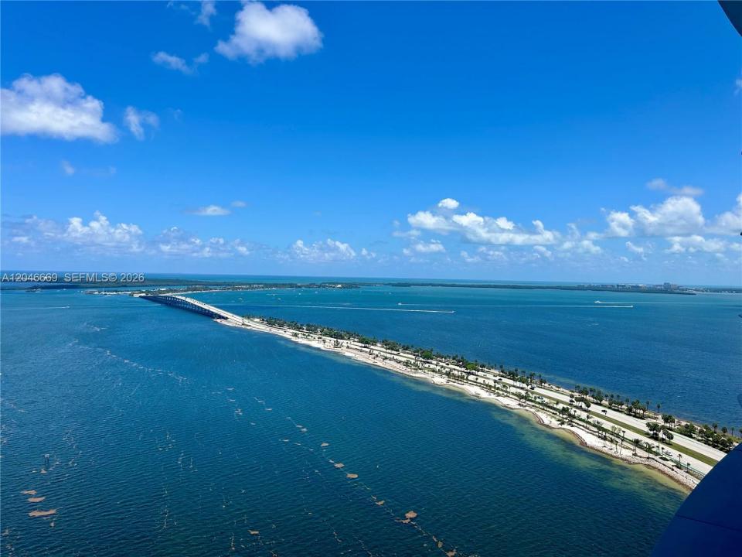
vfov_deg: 53.1
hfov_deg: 67.3
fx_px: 557
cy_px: 278
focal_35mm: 26
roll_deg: -0.7
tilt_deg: +0.6
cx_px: 371
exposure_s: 1/5319
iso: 50
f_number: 1.5
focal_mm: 5.7
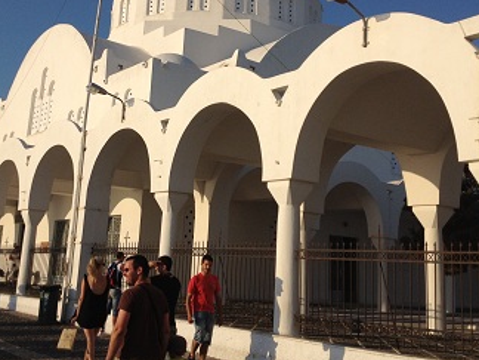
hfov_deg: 36.1
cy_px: 119
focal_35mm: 53
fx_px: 733
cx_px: 210
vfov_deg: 27.4
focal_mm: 4.28
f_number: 2.4
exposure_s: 1/3067
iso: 64
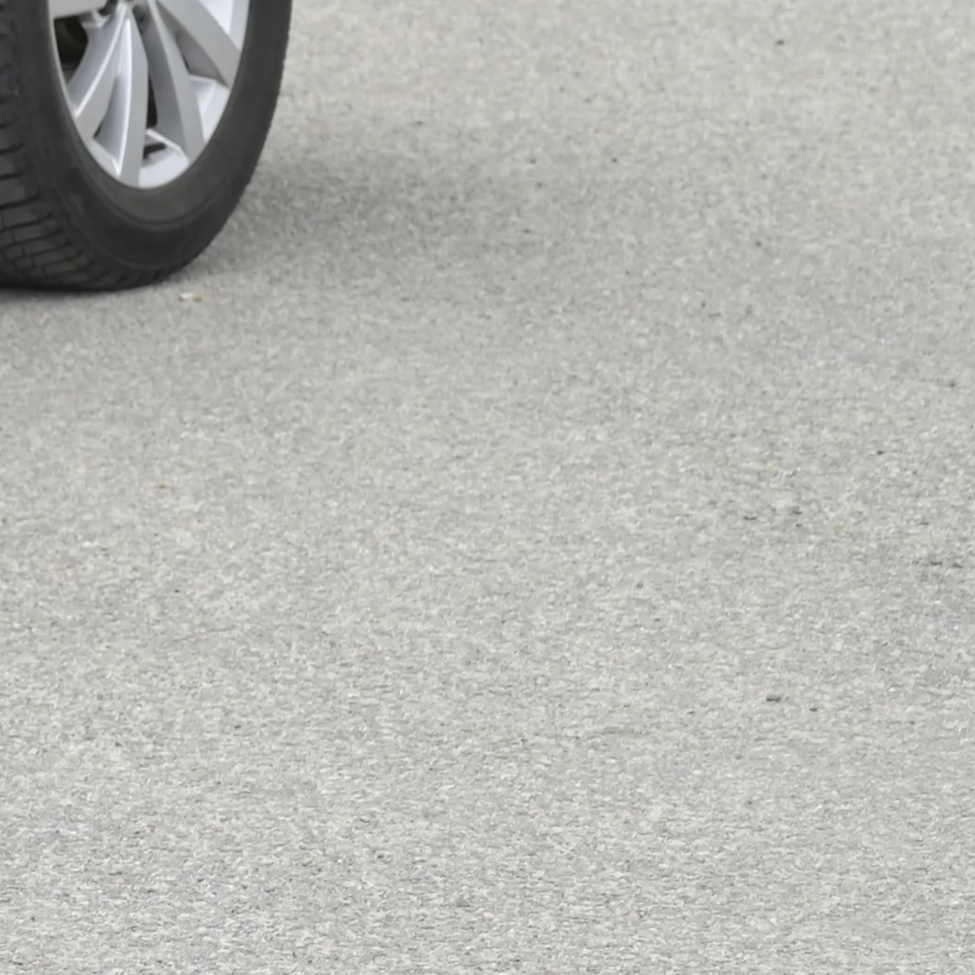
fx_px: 10962
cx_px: -1566
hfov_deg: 4.9
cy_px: -176
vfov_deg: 5.1
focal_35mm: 344
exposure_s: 1/100
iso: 100
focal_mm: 70
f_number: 8
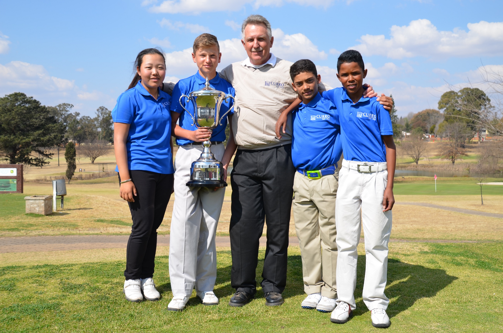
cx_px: 252
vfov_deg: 35.3
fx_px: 523
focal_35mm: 38
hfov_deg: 51.4
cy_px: 166
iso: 100
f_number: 8
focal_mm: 25
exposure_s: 1/250
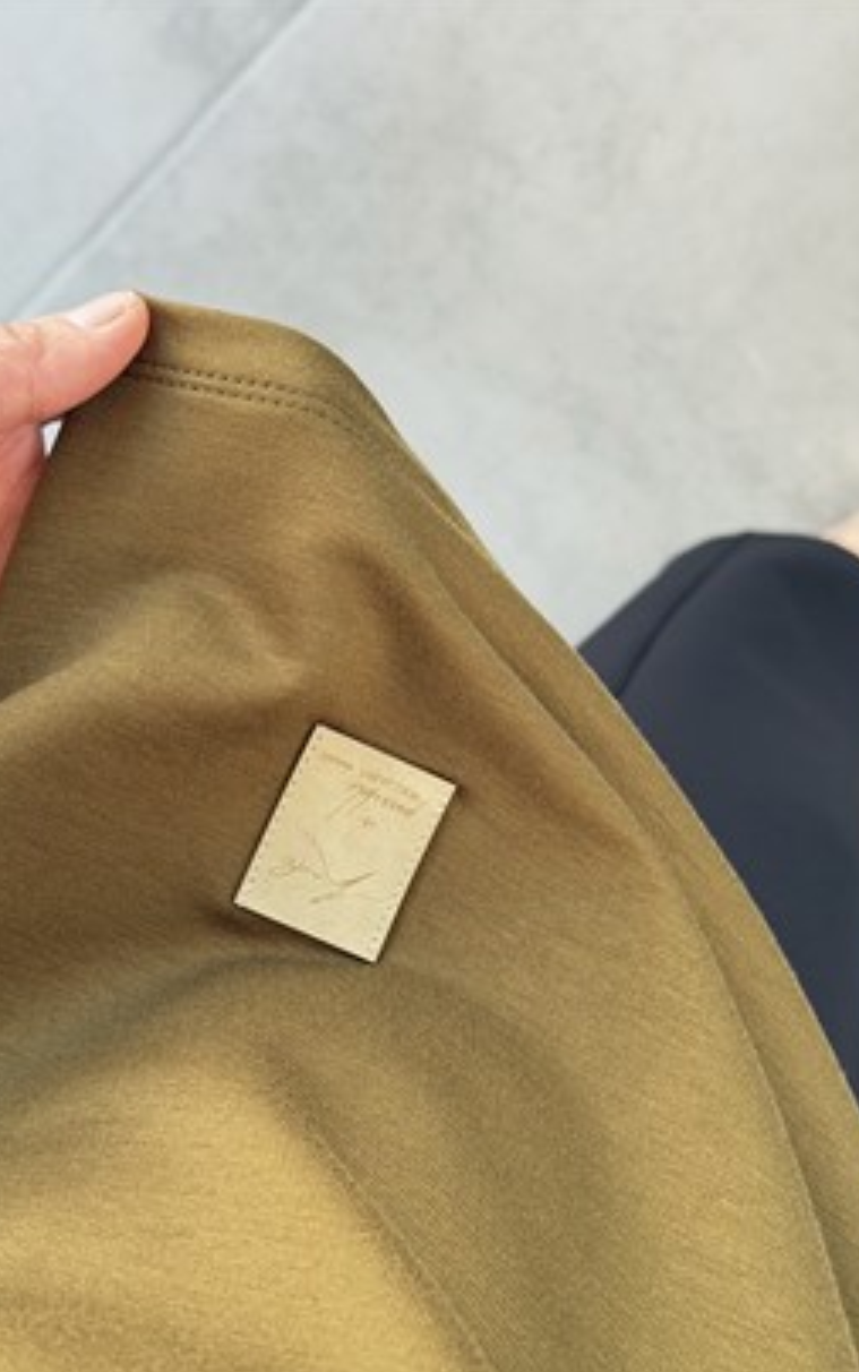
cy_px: 691
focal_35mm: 52
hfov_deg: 24.9
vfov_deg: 38.8
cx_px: 394
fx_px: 1945
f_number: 1.78
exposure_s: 1/108
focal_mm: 6.76
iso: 100
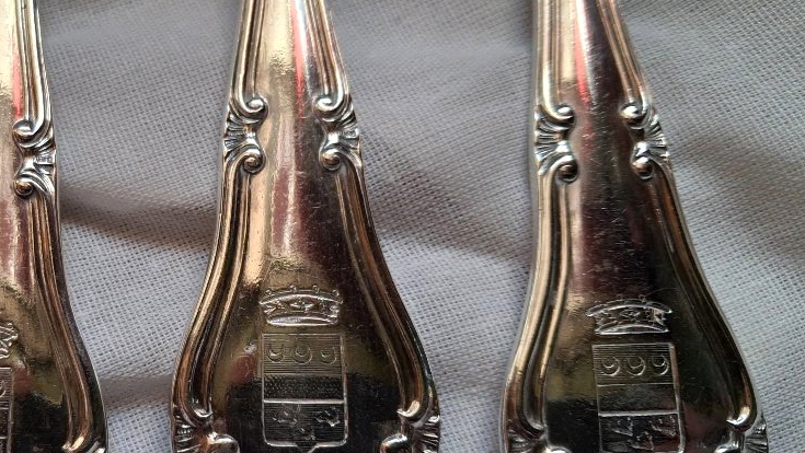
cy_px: 210
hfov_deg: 41.0
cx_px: 154
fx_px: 1025
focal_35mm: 48
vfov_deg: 24.9
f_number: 1.8
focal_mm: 4
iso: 160
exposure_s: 1/120
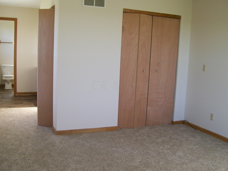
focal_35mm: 36
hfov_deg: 51.4
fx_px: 237
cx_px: 114
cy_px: 86
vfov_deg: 39.6
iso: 80
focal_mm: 6
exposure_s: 1/88.4
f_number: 2.7
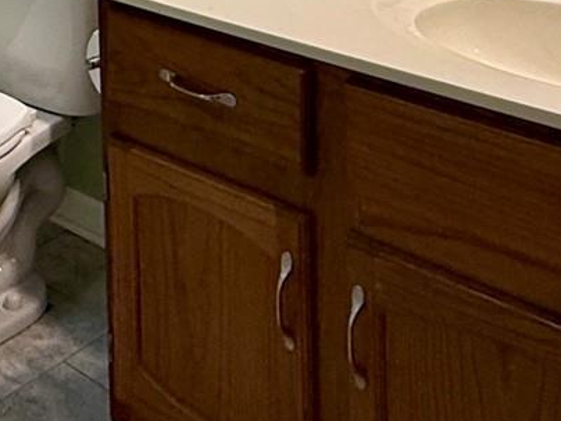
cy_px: -307
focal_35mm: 71
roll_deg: +1.4
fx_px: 1151
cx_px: -31
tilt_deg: -1.7
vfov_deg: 17.4
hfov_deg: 25.7
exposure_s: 1/120
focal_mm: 2.22
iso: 200
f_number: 2.2
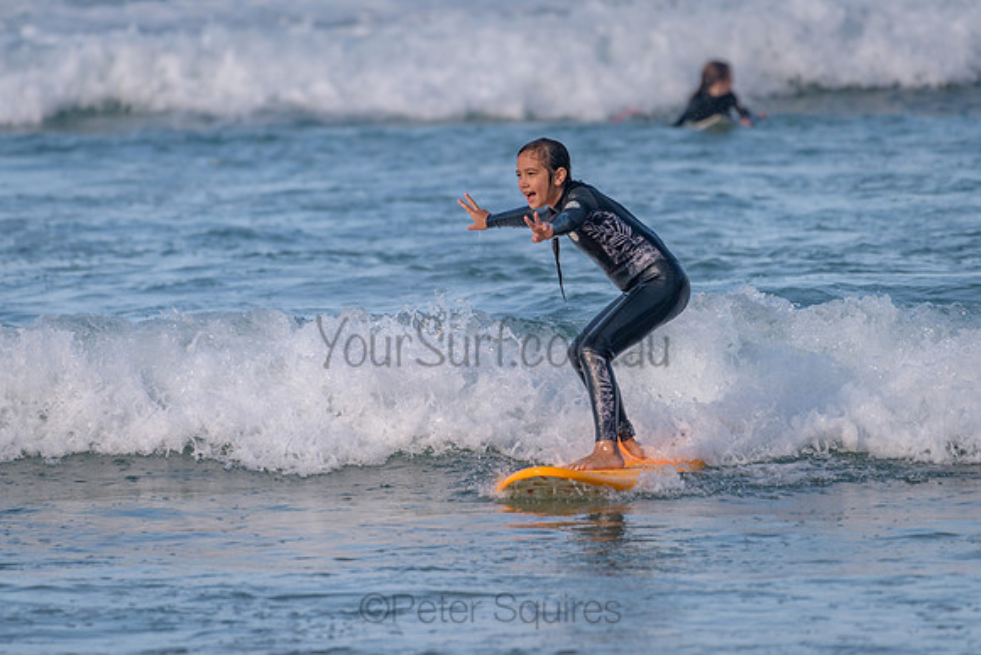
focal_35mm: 613
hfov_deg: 3.4
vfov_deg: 2.2
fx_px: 16717
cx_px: 533
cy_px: 271
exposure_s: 1/2000
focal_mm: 500
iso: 320
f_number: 5.6
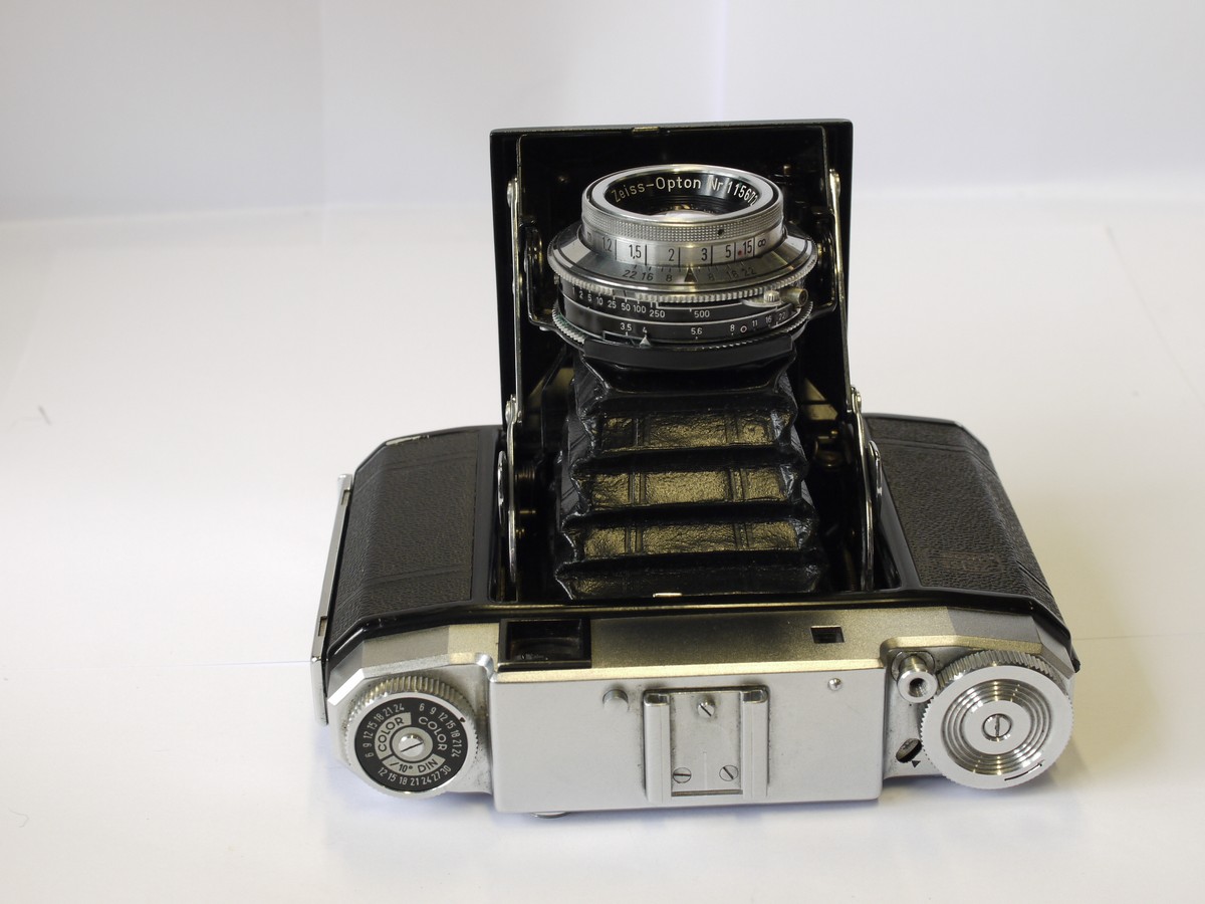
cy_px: 452
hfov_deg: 32.2
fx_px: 2089
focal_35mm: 60
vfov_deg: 24.4
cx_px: 602
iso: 400
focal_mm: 30
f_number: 8
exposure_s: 1/40
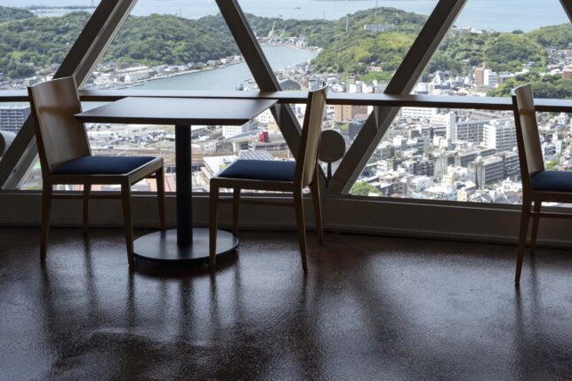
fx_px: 810
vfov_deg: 26.1
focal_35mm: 51
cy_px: 83
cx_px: 383
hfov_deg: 38.4
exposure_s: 1/125
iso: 100
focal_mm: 32
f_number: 10
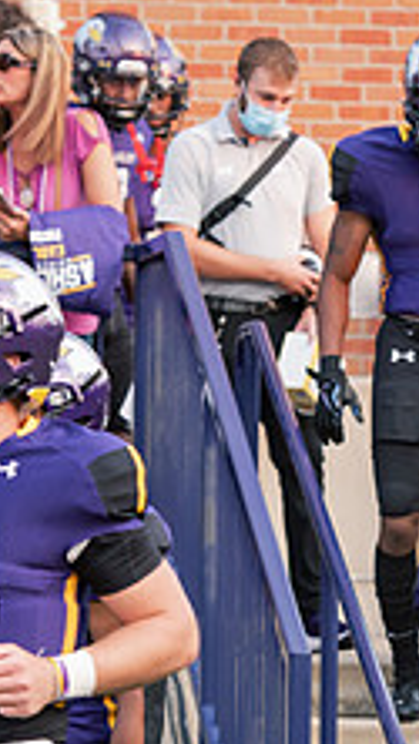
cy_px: 608
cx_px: 399
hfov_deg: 4.0
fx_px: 6059
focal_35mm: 307
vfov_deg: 7.0
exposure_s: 1/400
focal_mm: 112
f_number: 4
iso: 800
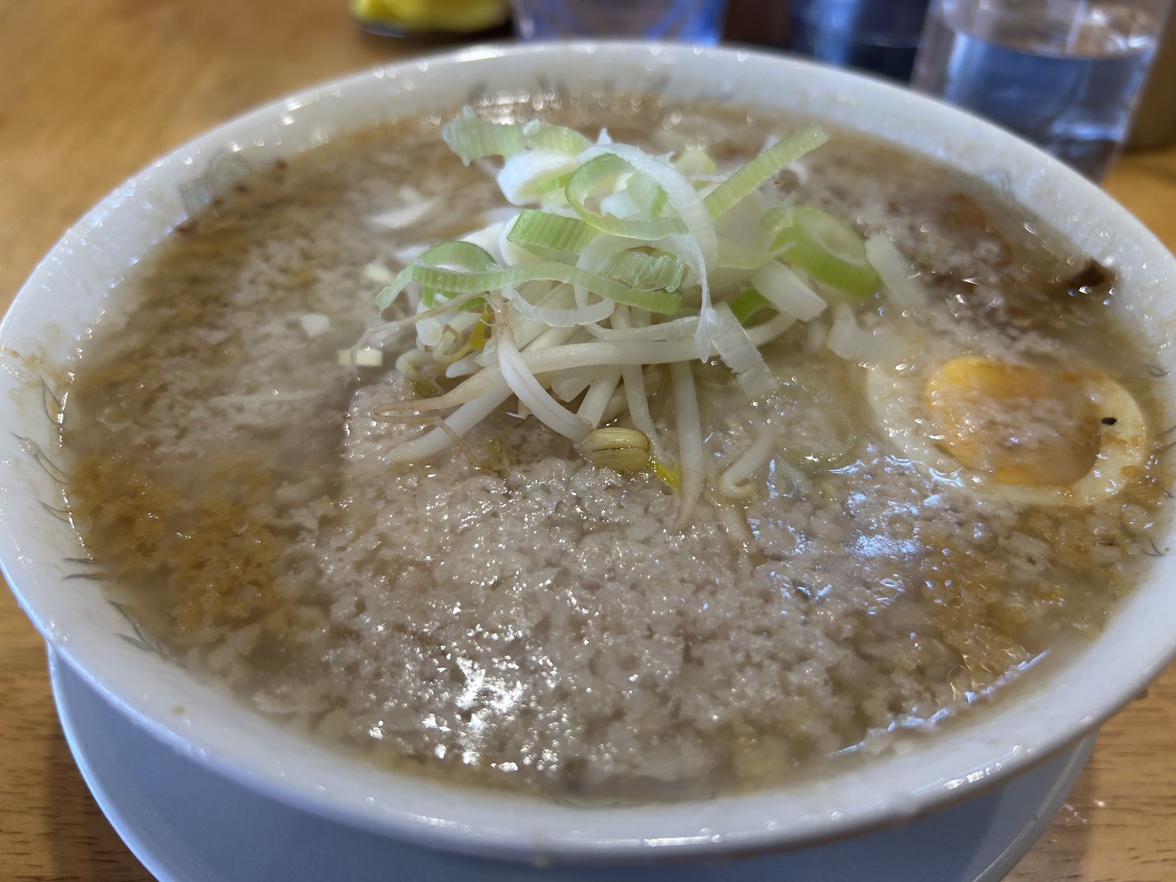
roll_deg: +1.2
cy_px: 441
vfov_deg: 53.1
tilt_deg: -42.5
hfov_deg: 67.3
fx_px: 883
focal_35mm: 26
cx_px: 588
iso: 40
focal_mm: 5.7
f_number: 1.5
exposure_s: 1/100
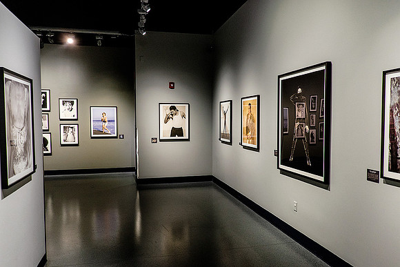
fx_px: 300
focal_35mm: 27
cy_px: 134
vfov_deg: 48.0
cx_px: 200
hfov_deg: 67.4
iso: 1600
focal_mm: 18
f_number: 3.2
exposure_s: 1/15
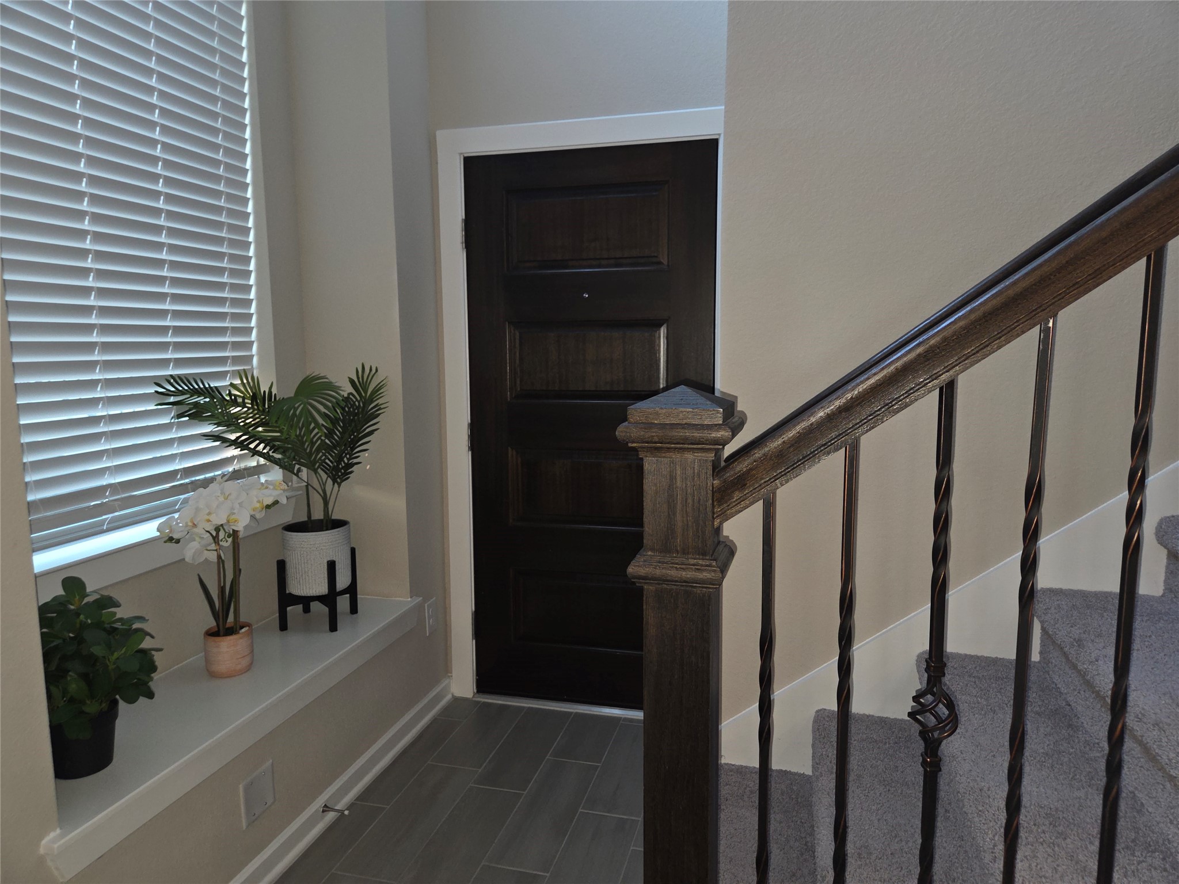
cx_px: 590
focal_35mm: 23
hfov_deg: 73.9
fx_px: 783
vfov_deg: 58.9
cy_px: 442
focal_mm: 5.4
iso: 125
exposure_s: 1/18
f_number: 1.8
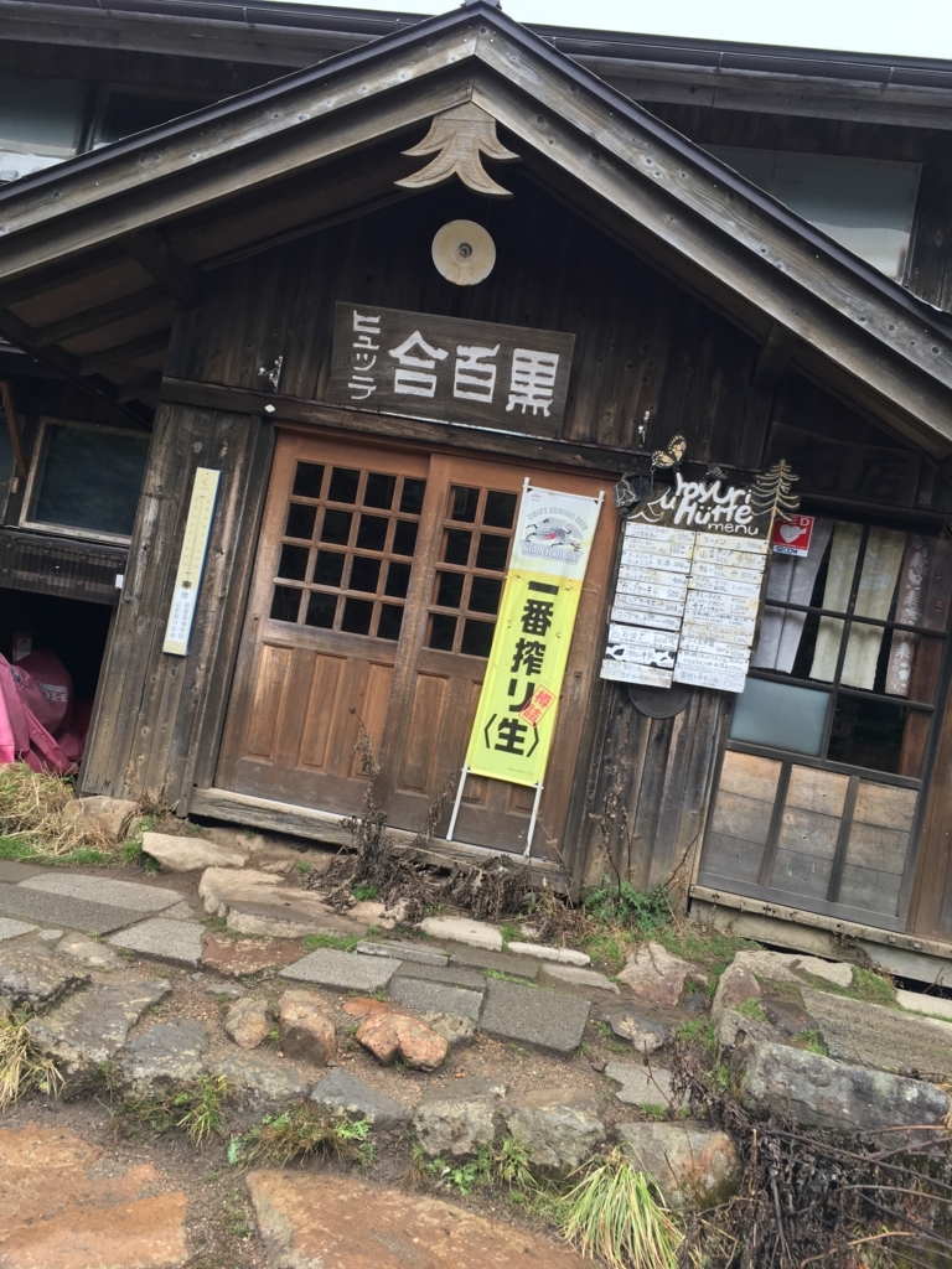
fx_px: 1063
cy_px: 634
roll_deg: -10.7
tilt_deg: +5.7
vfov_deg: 61.7
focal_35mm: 29
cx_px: 476
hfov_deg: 48.2
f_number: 2.2
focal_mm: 4.15
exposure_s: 1/120
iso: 32
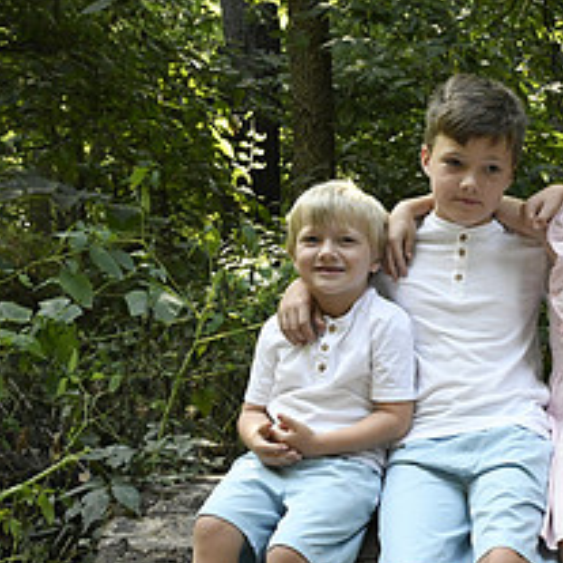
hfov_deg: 21.6
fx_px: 1362
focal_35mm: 74
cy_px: 453
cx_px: 683
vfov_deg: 23.0
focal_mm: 31
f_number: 9
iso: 6400
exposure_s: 1/320
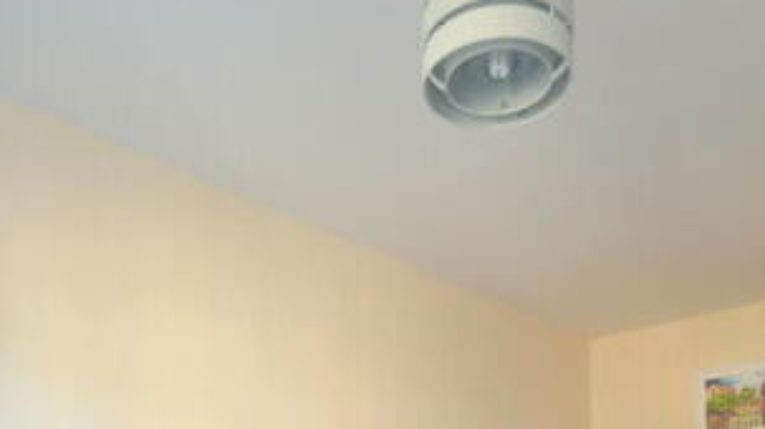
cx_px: 395
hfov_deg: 58.0
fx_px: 689
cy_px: 536
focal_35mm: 34
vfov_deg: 29.0
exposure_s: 1/60
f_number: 3.5
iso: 800
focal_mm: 10
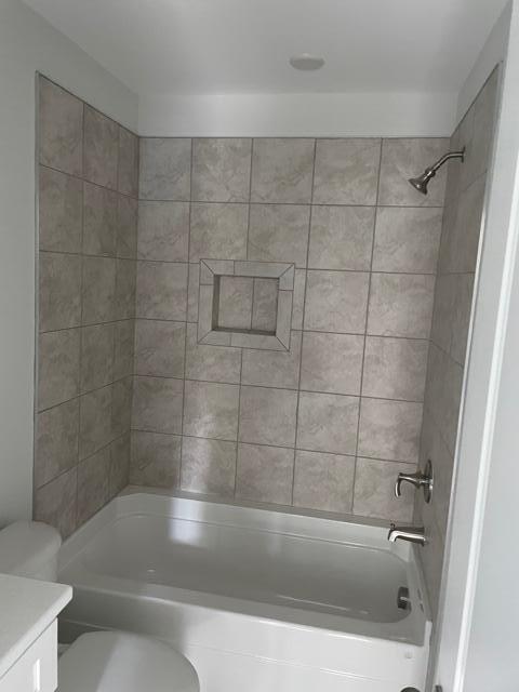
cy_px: 346
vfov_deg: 67.3
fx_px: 520
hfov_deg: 53.1
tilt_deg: -5.9
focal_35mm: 26
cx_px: 260
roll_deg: -4.3
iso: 500
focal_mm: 4.2
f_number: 1.6
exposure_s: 1/42
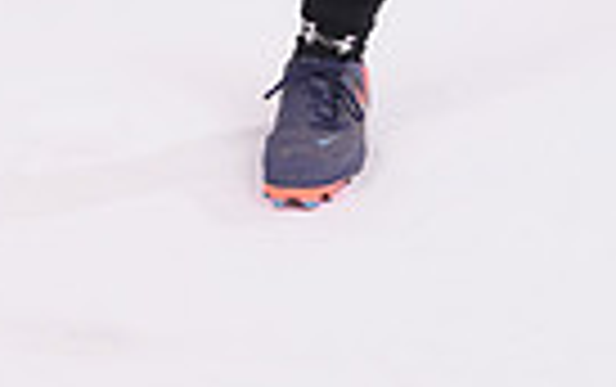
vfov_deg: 8.6
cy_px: -612
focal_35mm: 137
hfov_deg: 15.2
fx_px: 2303
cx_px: 247
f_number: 7.1
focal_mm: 41
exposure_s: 1/200
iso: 160
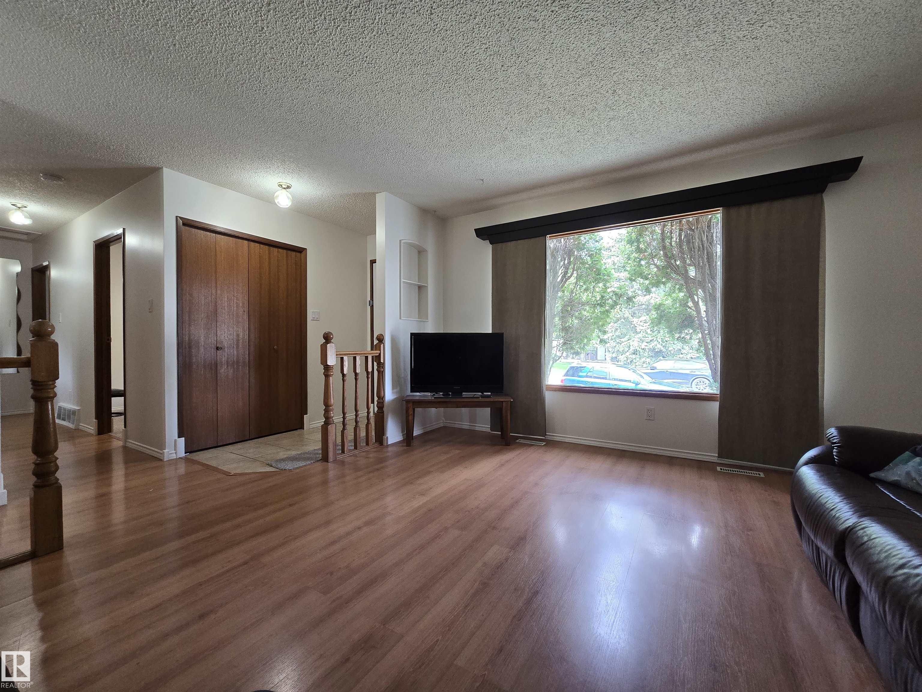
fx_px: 346
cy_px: 346
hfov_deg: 106.2
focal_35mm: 13
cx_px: 461
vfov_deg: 89.9
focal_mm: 2.2
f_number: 2.2
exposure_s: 1/60
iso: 200
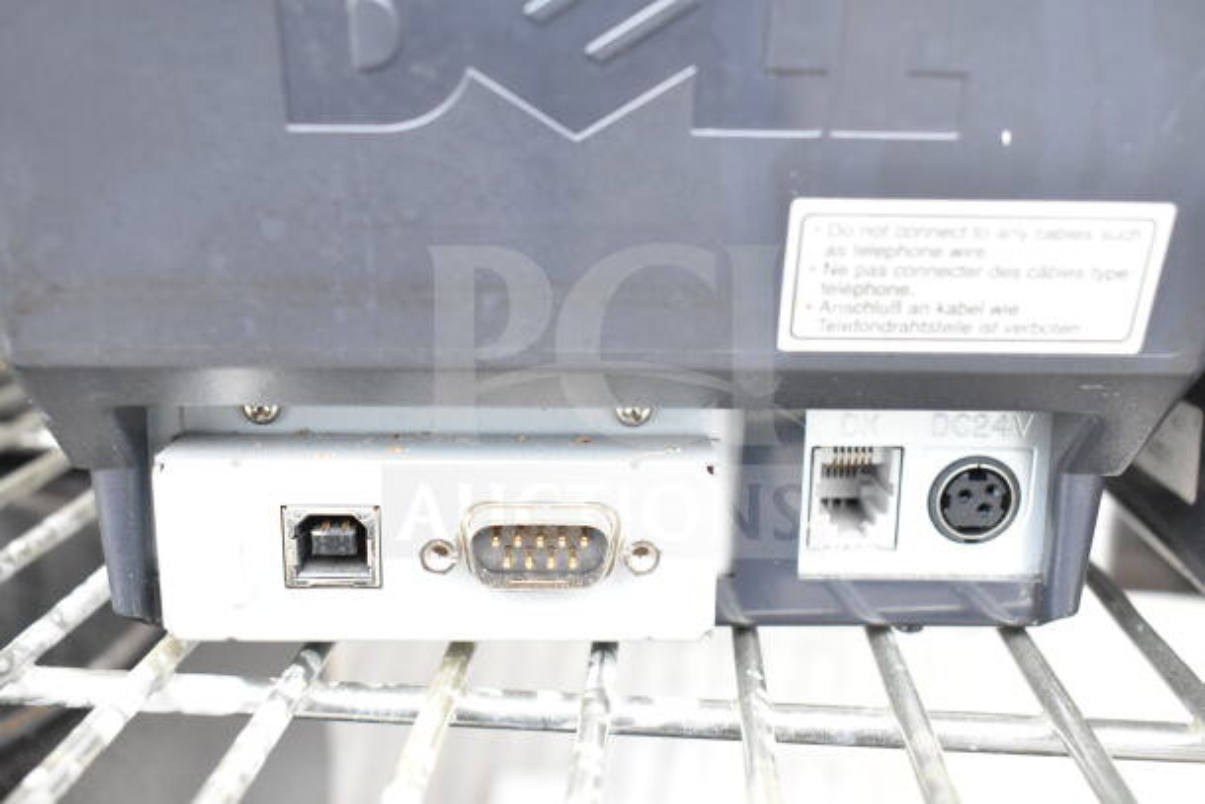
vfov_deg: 35.5
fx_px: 1255
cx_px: 602
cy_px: 402
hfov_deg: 51.3
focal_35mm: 38
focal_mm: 25
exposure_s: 1/125
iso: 1600
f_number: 5.6
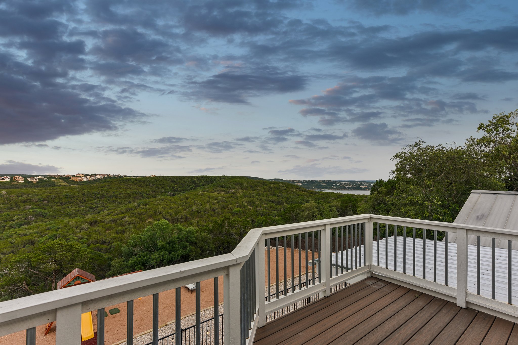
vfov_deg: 73.7
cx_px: 259
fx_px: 230
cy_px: 172
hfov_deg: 96.7
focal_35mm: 16
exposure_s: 1/25
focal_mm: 16
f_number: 8
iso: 100
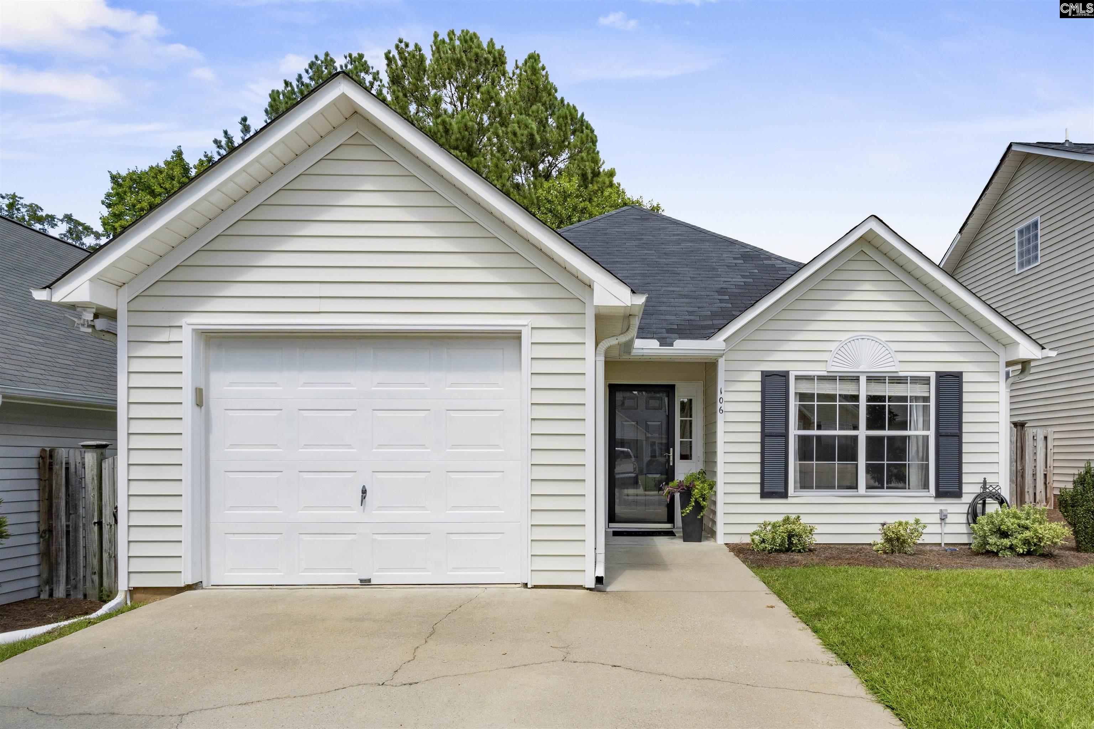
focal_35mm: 16
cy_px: 364
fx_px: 501
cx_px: 547
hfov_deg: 95.0
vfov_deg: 72.1
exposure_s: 1/250
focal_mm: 11
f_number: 10
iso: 250
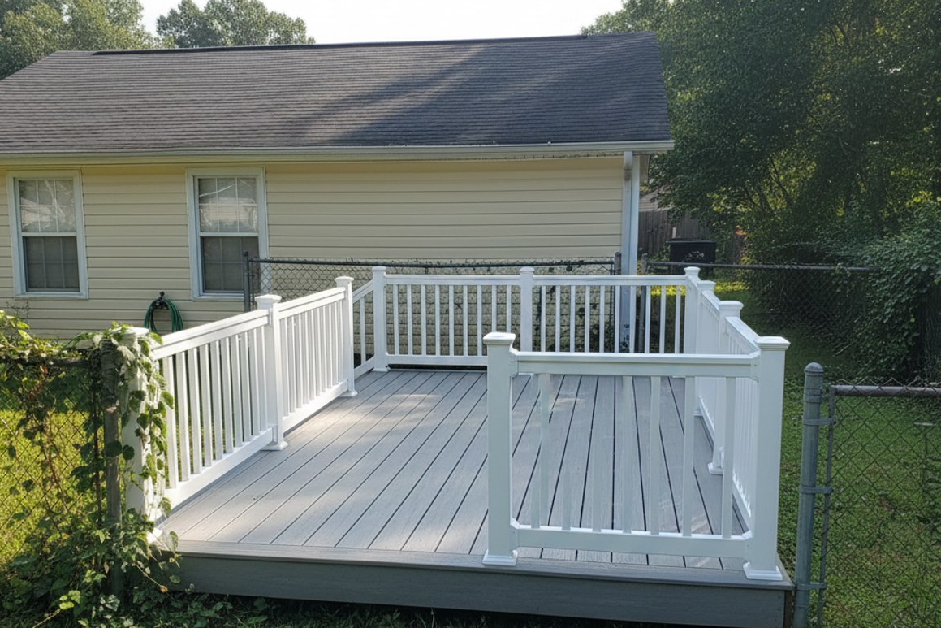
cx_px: 456
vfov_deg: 46.3
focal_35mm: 28
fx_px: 732
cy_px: 349
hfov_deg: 65.5
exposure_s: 1/556
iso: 751
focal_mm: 5.7
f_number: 1.5
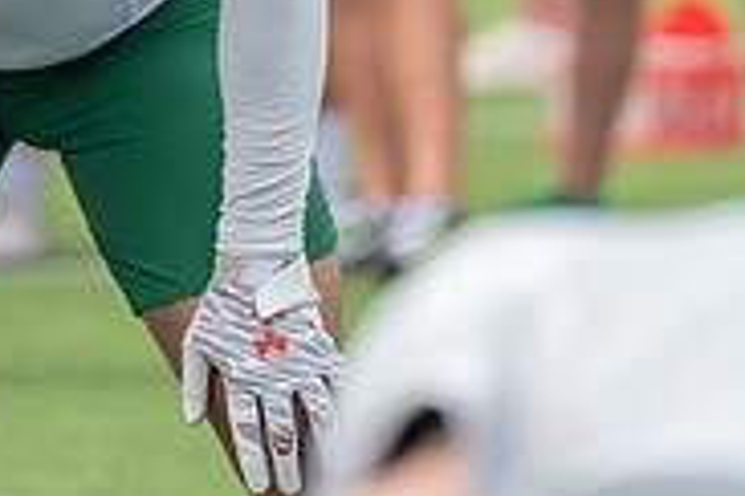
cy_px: -287
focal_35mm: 678
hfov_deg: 3.0
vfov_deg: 2.0
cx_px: -45
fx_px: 14030
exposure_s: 1/1250
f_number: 3.5
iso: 160
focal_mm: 200
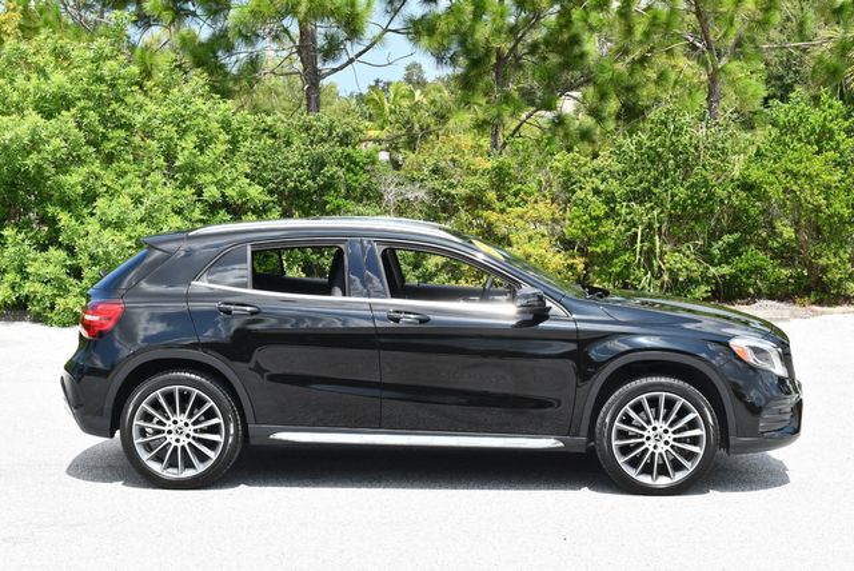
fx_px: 1520
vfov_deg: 21.3
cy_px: 286
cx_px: 427
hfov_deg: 31.4
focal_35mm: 64
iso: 200
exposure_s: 1/250
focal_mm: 32
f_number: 8
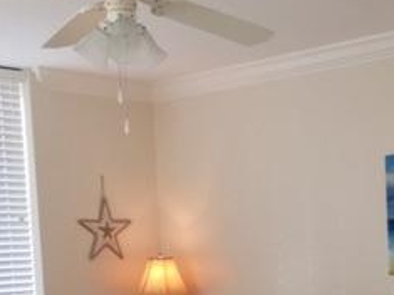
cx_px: 292
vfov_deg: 17.8
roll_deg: +0.1
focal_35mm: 79
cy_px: 350
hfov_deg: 24.5
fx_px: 899
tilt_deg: -8.5
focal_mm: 4.15
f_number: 2.2
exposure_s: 1/60
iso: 32
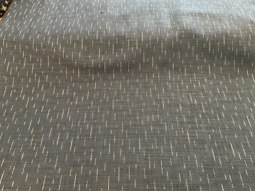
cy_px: 96
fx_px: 214
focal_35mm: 29
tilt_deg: -55.3
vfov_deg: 48.2
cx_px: 128
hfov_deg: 61.7
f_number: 1.8
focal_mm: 3
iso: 400
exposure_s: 1/30
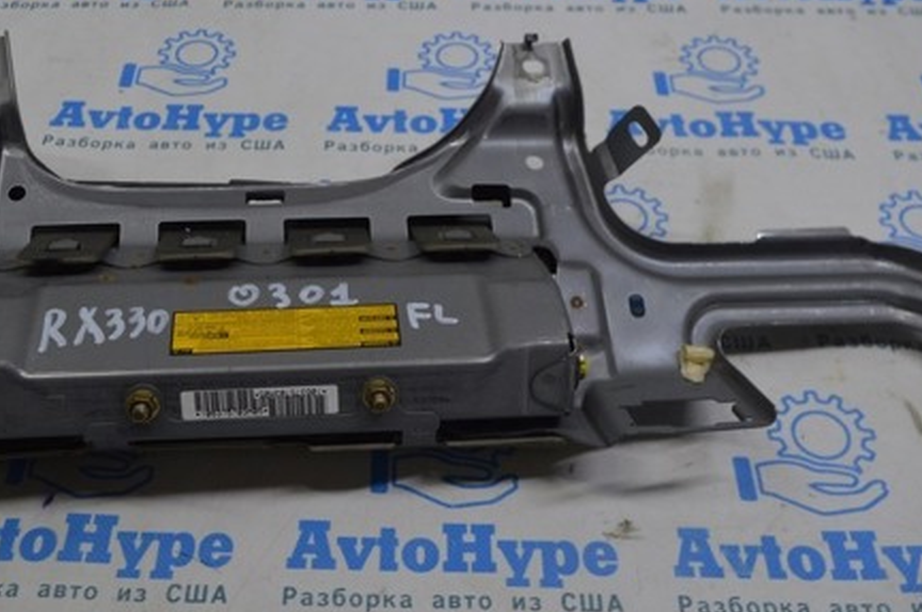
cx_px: 365
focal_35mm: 40
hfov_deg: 48.2
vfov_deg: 33.3
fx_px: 1023
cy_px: 285
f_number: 5
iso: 400
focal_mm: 18
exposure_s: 1/100
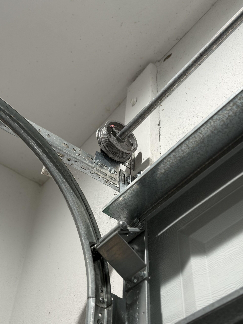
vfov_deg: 39.7
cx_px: 122
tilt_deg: +46.2
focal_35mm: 48
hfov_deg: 30.3
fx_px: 449
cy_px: 162
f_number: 1.78
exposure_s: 1/60
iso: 250
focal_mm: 6.76
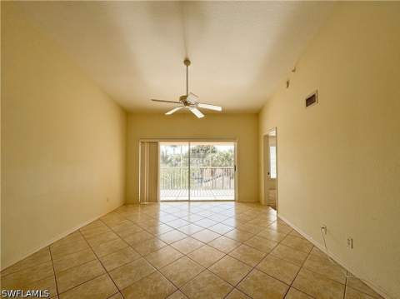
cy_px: 150
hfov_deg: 102.1
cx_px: 200
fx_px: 162
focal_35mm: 14
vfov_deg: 85.6
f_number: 2.2
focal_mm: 2.22
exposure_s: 1/390
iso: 40
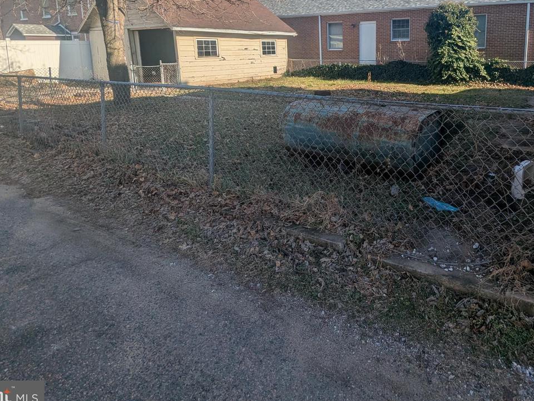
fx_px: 370
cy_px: 112
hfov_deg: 69.9
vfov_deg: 54.7
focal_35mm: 24
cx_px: 347
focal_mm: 2.35
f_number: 2.2
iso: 50
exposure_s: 1/1938
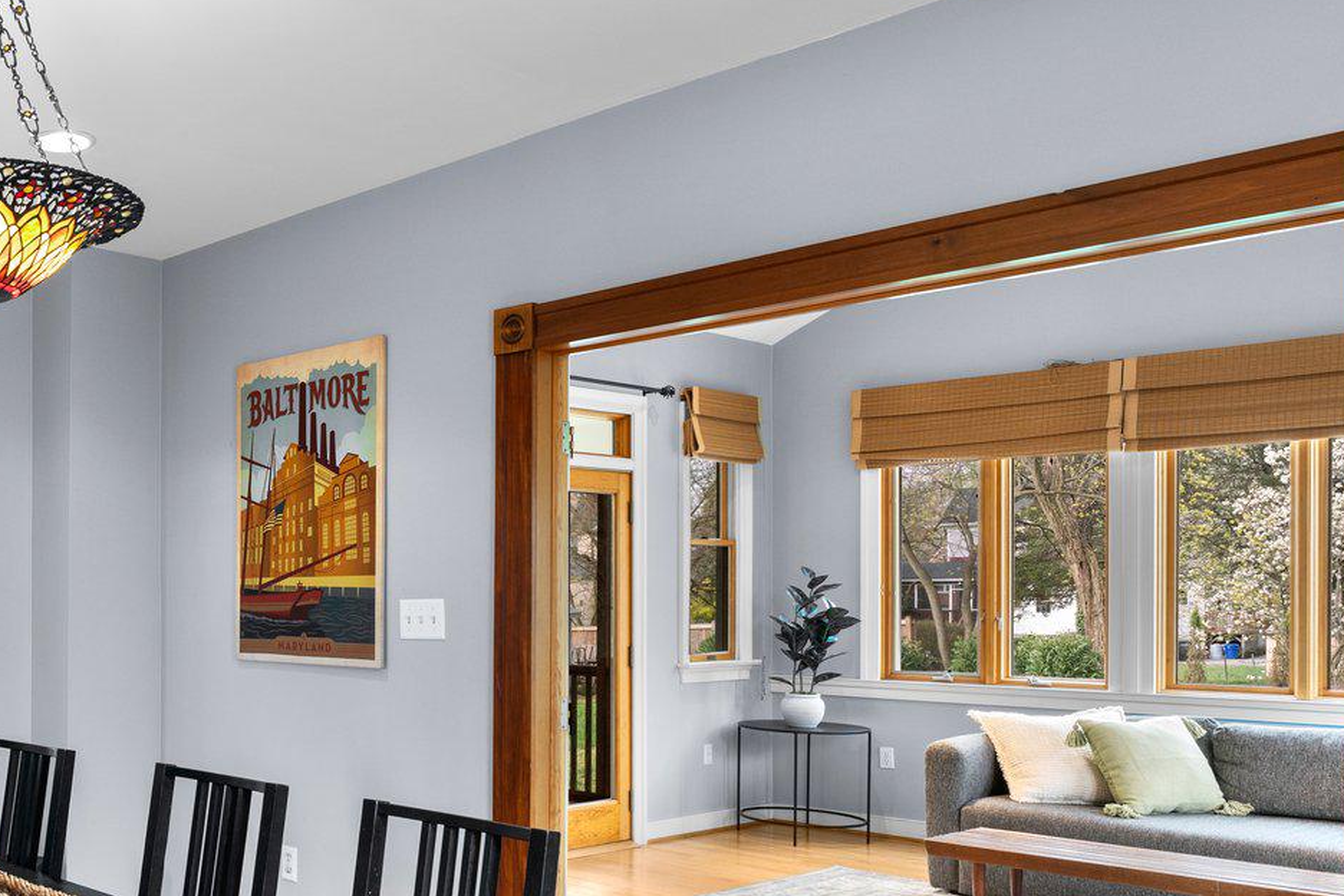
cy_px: 615
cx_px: 50
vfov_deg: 37.3
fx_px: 1307
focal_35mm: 35
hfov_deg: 46.9
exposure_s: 1/4
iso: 400
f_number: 8
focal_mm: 16
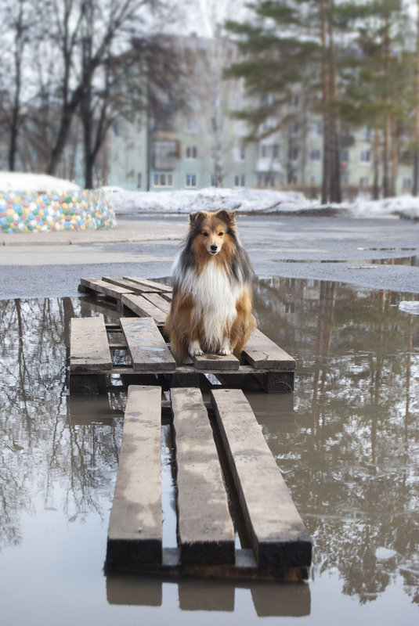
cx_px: 210
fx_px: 993
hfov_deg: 23.8
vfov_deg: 35.0
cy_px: 313
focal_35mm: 57
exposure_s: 1/200
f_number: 5.6
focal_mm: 38
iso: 200
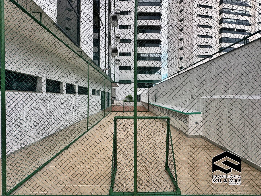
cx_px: 130
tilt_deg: -0.1
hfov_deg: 102.1
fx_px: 106
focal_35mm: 14
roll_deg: -0.3
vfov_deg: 85.7
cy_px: 98
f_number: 2.2
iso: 40
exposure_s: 1/259
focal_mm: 2.22
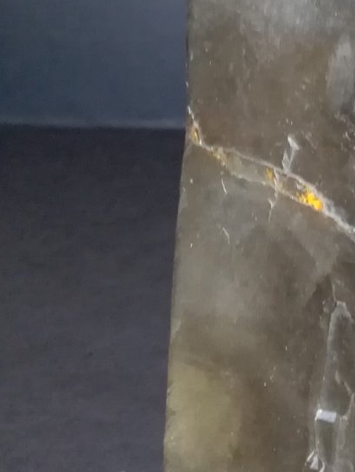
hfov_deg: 17.8
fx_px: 1038
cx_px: 498
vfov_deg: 25.0
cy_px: 56
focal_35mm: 76
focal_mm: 3.54
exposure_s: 1/20
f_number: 2
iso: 874
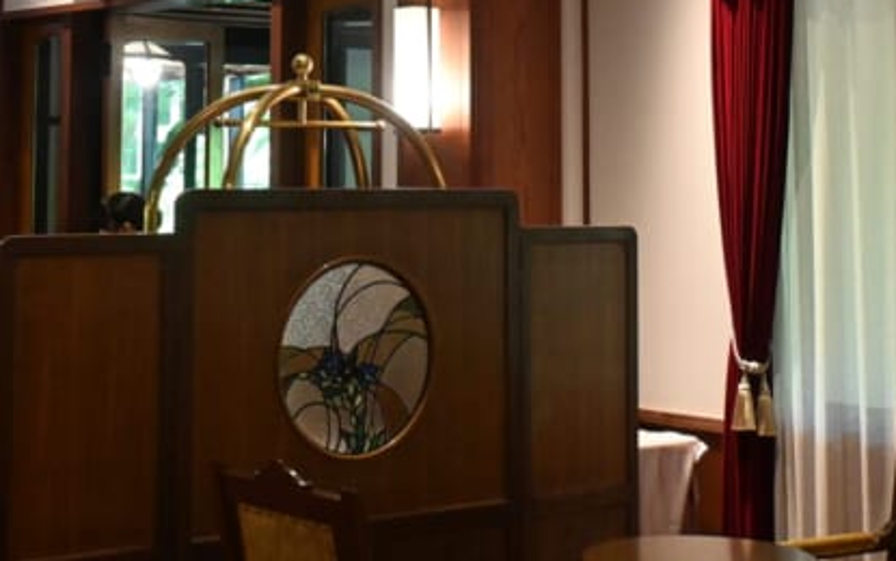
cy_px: -64
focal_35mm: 81
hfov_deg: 25.5
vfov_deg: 15.7
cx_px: 367
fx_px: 1979
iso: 3200
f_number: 4
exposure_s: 1/80
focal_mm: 22
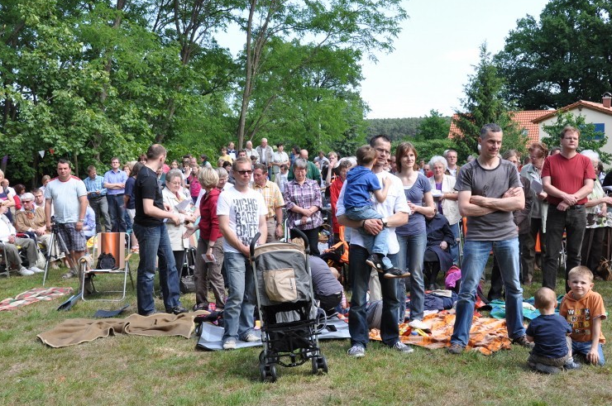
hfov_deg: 47.9
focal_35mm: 41
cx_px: 323
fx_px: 688
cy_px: 196
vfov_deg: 32.9
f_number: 9
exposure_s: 1/320
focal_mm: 25
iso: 400
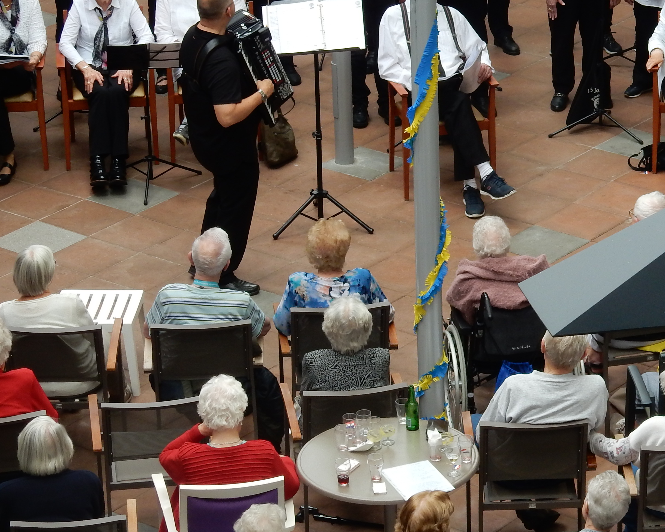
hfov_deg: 12.4
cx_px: 448
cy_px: 133
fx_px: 3050
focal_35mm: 155
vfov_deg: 9.9
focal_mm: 14.9
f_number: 5
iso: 140
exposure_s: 1/30
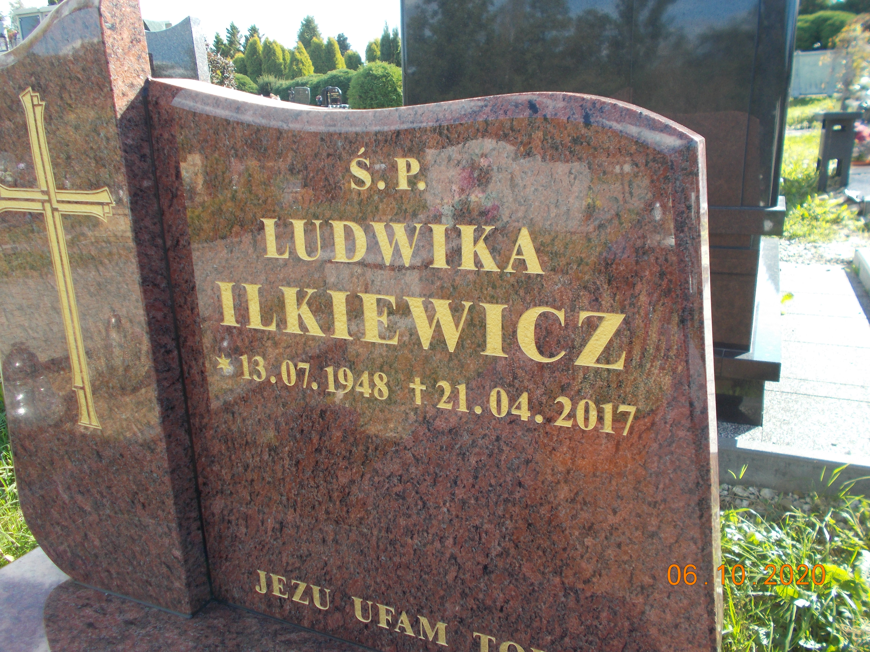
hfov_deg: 60.0
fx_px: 754
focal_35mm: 30
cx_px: 435
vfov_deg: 46.8
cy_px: 326
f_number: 3.4
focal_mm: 5.3
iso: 80
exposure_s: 1/200
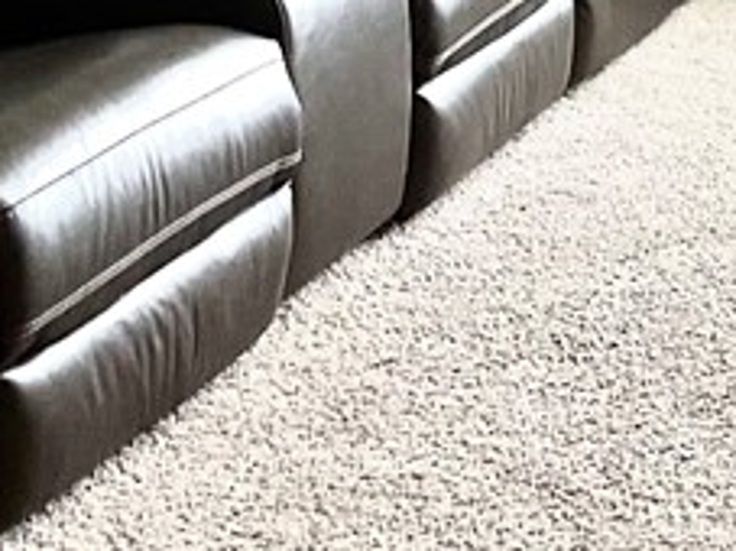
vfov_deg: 10.7
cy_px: -392
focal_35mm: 131
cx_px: 908
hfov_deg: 14.5
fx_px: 2784
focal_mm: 3
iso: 64
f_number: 1.8
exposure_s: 1/120
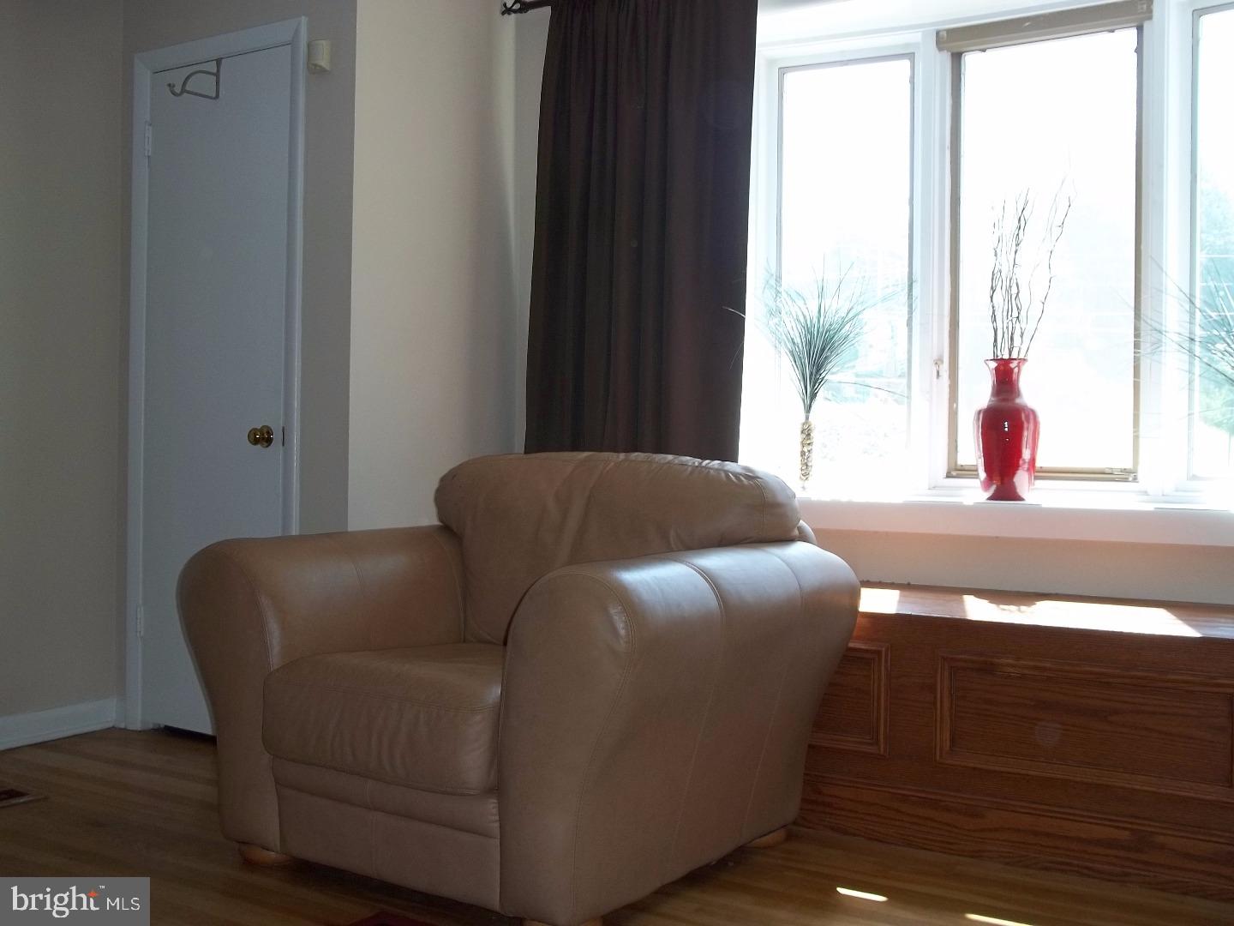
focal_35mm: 36
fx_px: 1283
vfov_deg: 39.7
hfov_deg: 51.4
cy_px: 463
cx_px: 617
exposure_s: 1/60
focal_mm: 6.5
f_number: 3.1
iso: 64
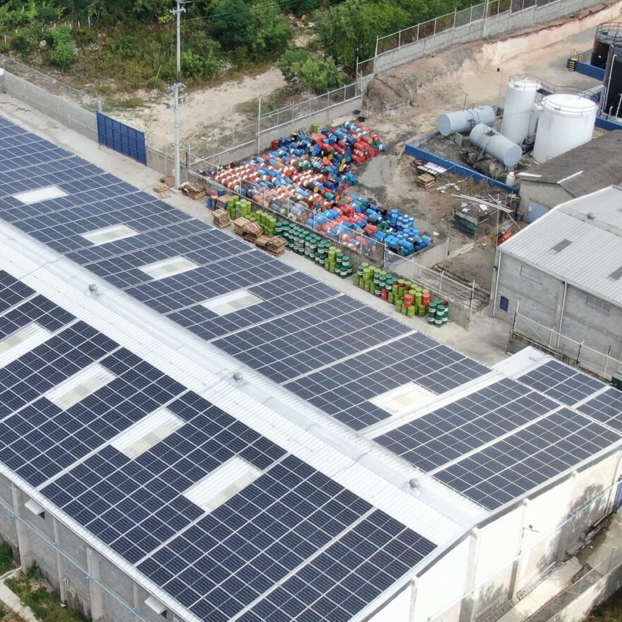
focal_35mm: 62
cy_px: 399
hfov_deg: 27.5
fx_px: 1260
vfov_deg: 27.6
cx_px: 186
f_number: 2.8
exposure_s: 1/500
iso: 100
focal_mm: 4.39
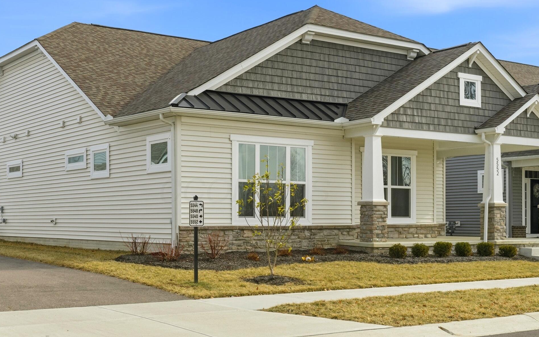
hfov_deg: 38.2
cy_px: 190
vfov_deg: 24.4
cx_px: 244
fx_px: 778
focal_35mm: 53
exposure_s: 1/1250
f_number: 10
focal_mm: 33
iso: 400
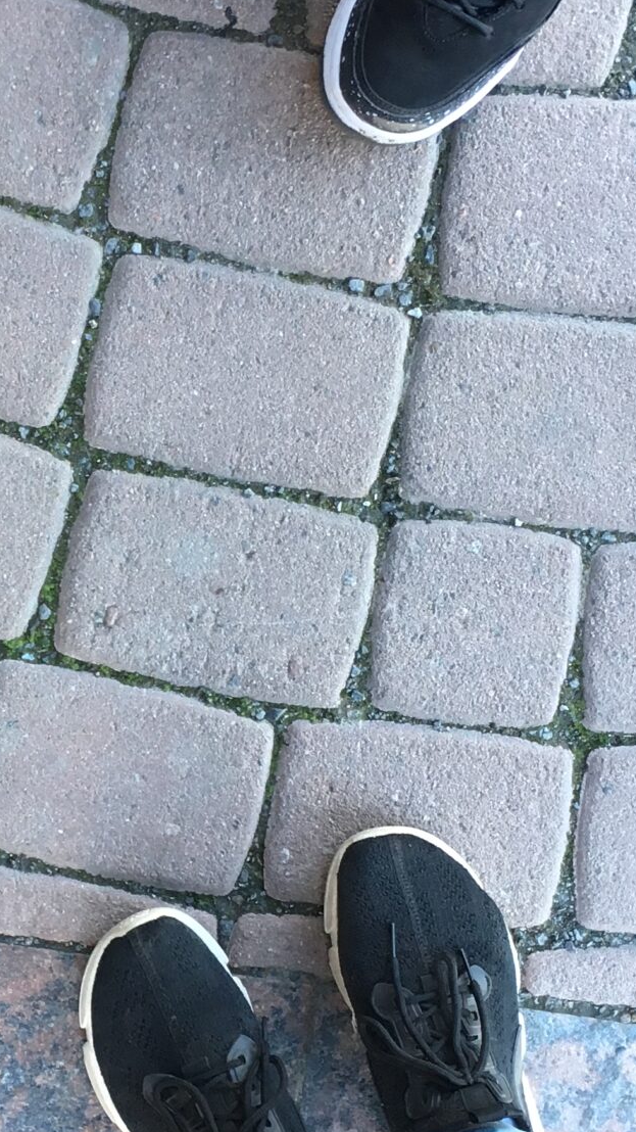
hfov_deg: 16.1
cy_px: 634
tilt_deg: -79.5
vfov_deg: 28.9
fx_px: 2189
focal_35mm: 73
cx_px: -52
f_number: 2.2
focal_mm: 4.15
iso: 40
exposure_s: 1/33
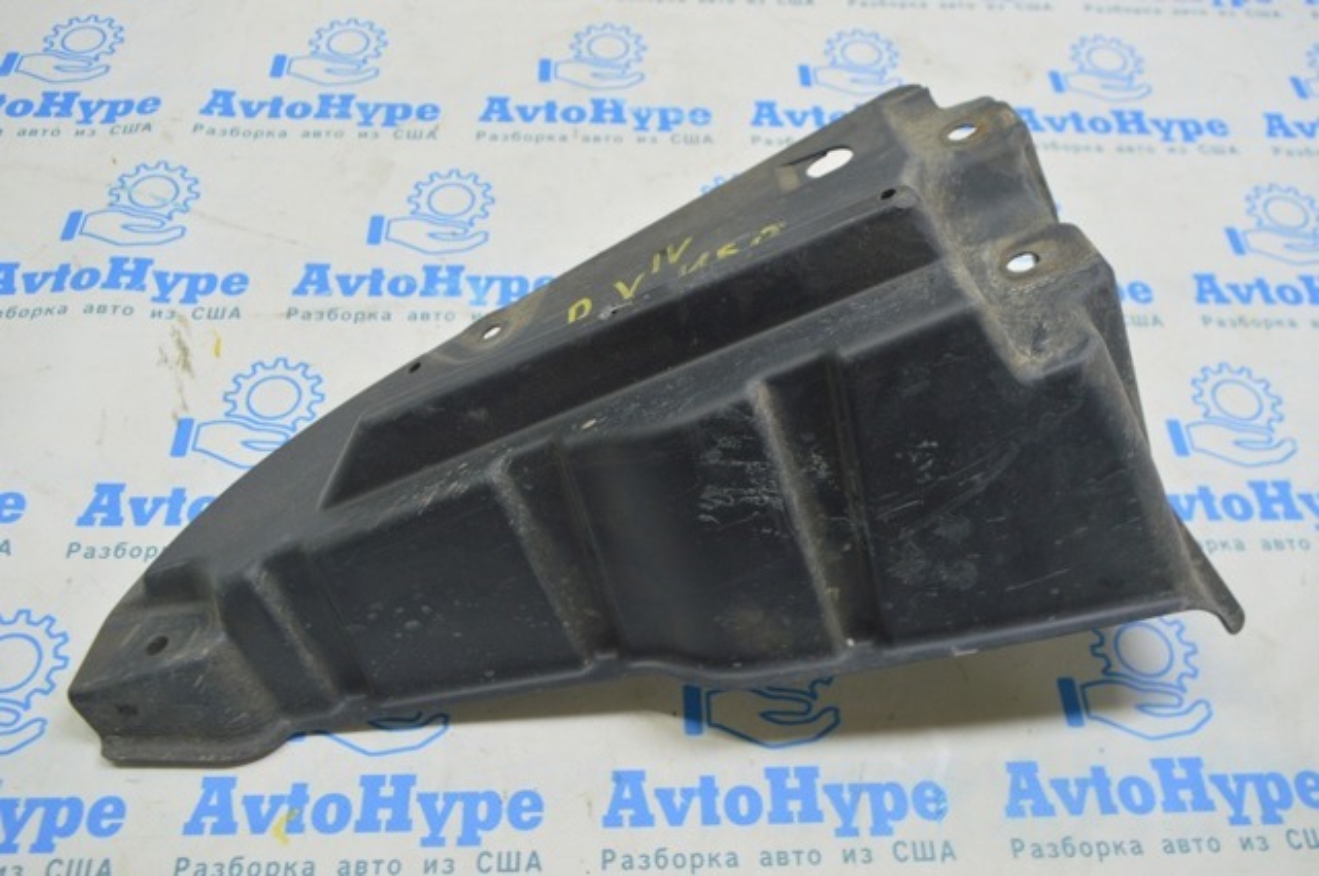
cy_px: 438
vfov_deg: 43.5
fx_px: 1098
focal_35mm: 30
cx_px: 660
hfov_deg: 62.0
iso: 400
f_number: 5.6
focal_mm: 20
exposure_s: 1/20
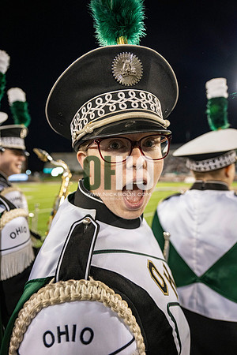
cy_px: 178
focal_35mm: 24
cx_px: 118
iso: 2000
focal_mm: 24
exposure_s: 1/500
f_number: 3.2
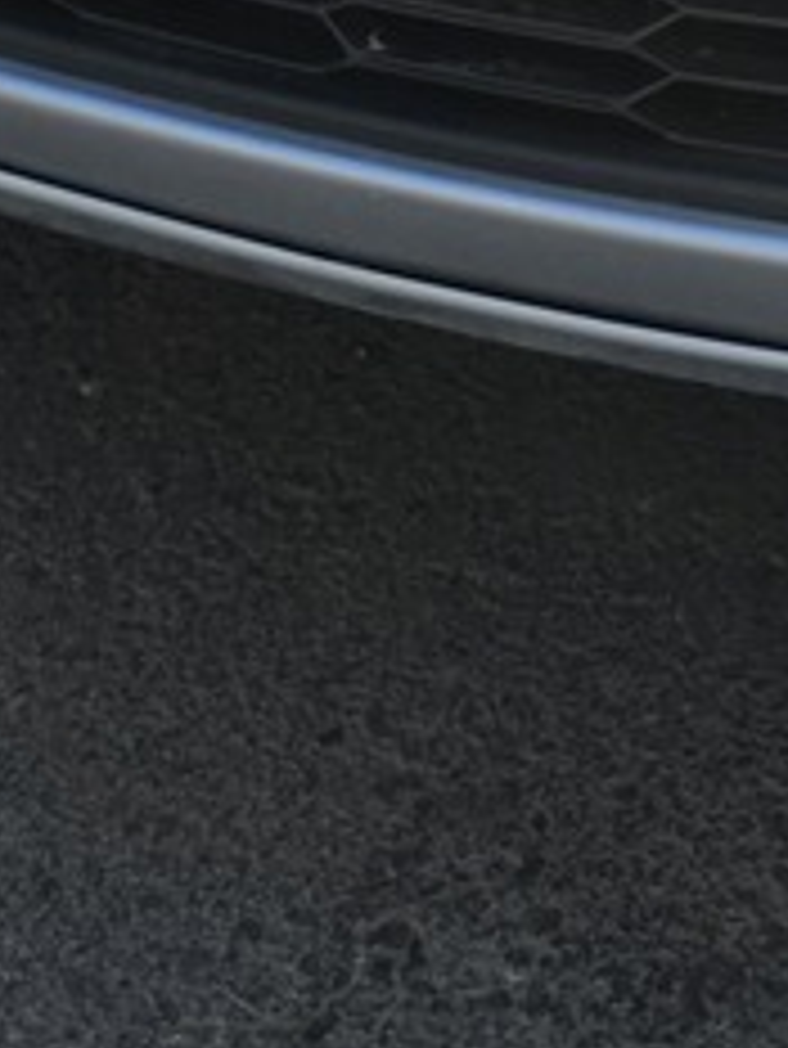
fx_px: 4791
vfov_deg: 11.7
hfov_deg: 9.4
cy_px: -711
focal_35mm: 158
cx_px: 252
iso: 12
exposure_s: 1/1154
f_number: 1.7
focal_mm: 6.3
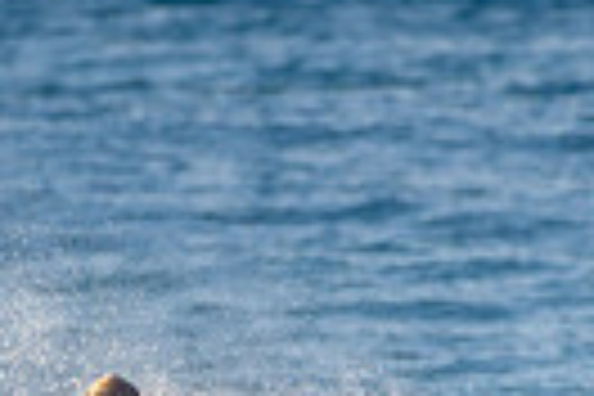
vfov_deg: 0.5
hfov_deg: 0.8
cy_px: 709
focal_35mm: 2689
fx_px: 44365
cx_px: 74
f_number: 5.6
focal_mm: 500
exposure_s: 1/1250
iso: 200
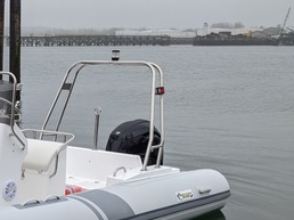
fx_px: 569
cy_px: 170
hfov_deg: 27.0
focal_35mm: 67
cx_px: -15
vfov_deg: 21.7
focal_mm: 4.38
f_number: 1.73
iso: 64
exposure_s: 1/1174
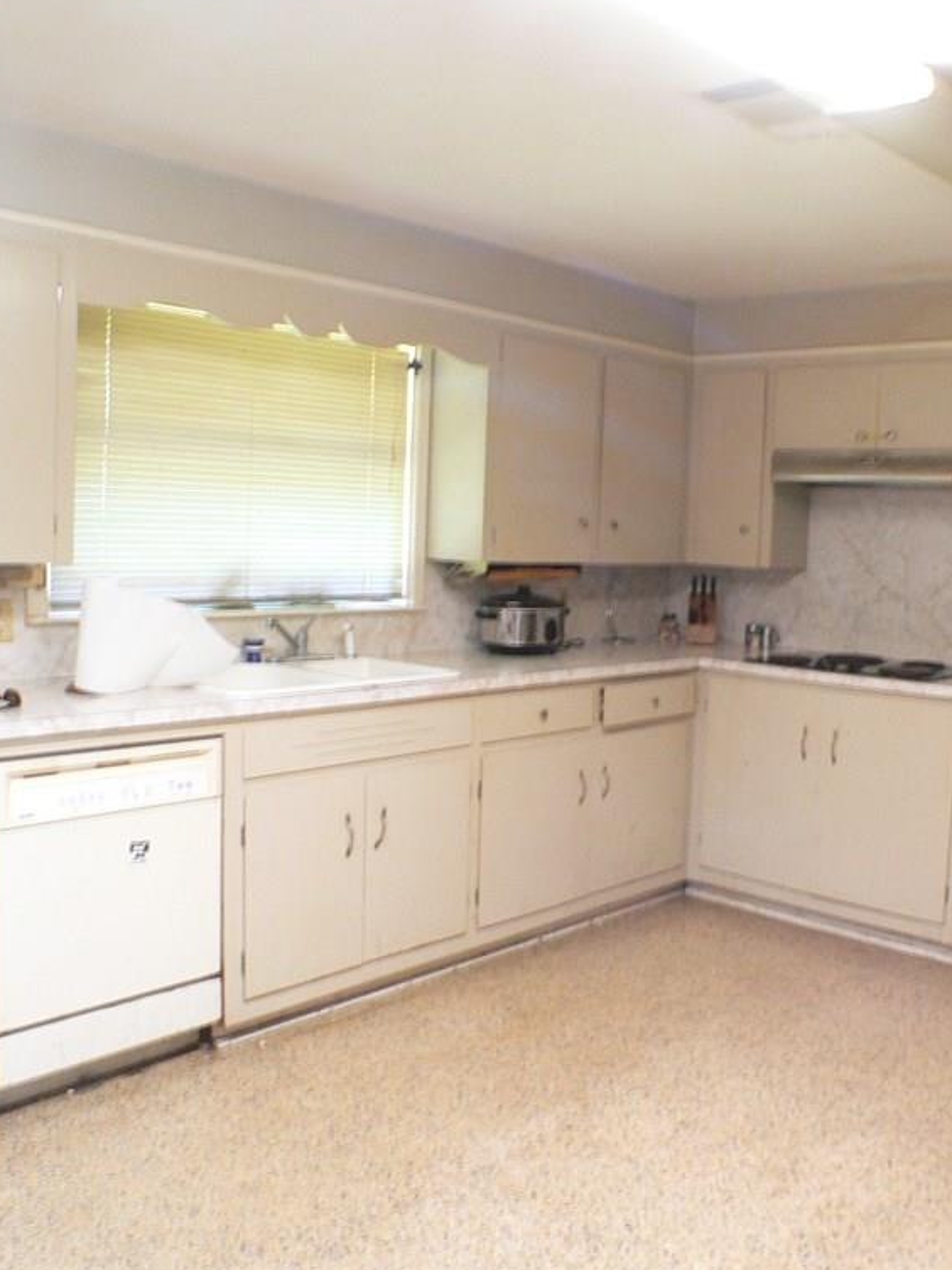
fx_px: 1797
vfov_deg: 38.9
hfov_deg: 29.5
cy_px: 632
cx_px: 631
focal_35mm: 49
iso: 200
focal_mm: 6
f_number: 2.8
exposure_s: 1/5
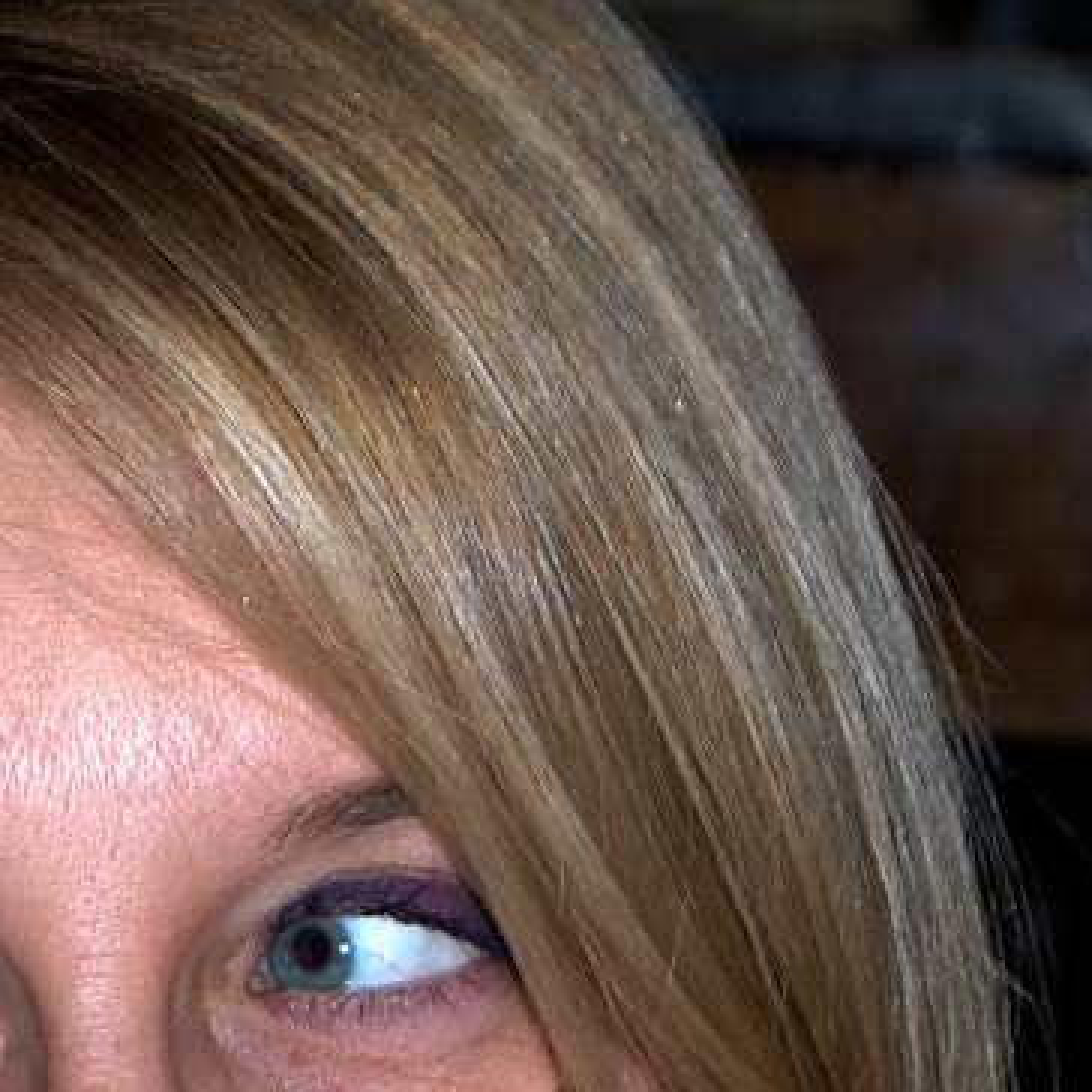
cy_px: 1053
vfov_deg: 5.7
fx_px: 11024
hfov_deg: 5.7
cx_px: -122
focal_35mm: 309
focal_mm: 55
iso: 100
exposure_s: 1/160
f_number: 5.6
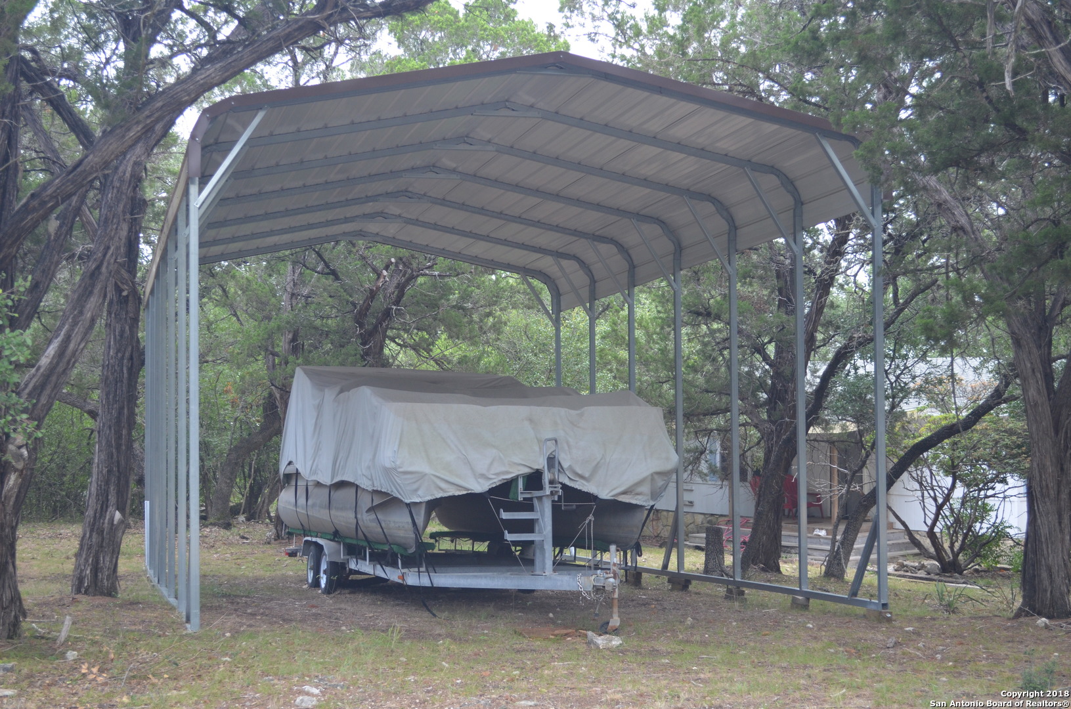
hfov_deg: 37.9
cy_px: 354
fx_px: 1559
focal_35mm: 52
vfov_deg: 25.6
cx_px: 536
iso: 450
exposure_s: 1/60
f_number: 5
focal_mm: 35
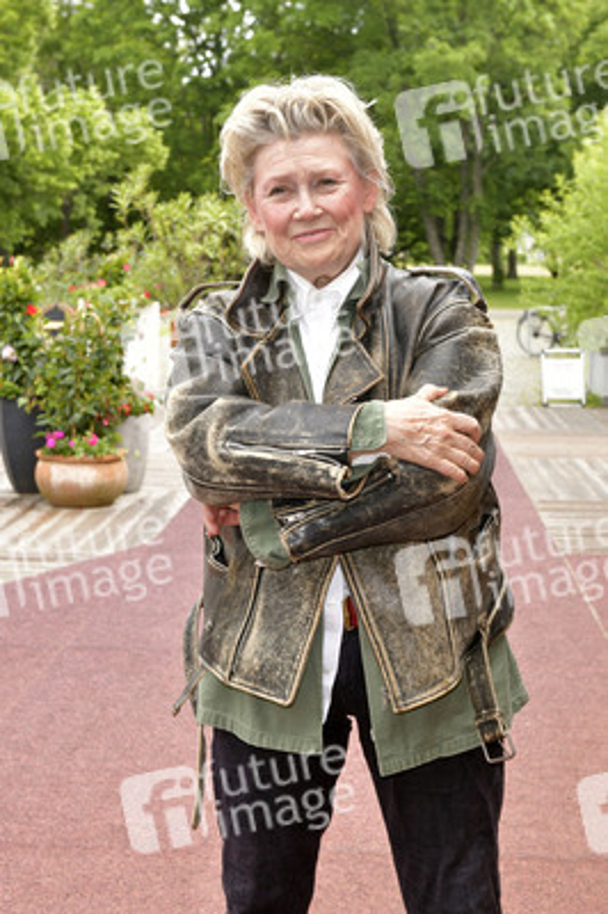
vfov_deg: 35.7
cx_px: 304
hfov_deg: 24.2
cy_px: 457
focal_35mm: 56
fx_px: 1421
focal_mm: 56
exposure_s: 1/160
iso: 320
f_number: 8
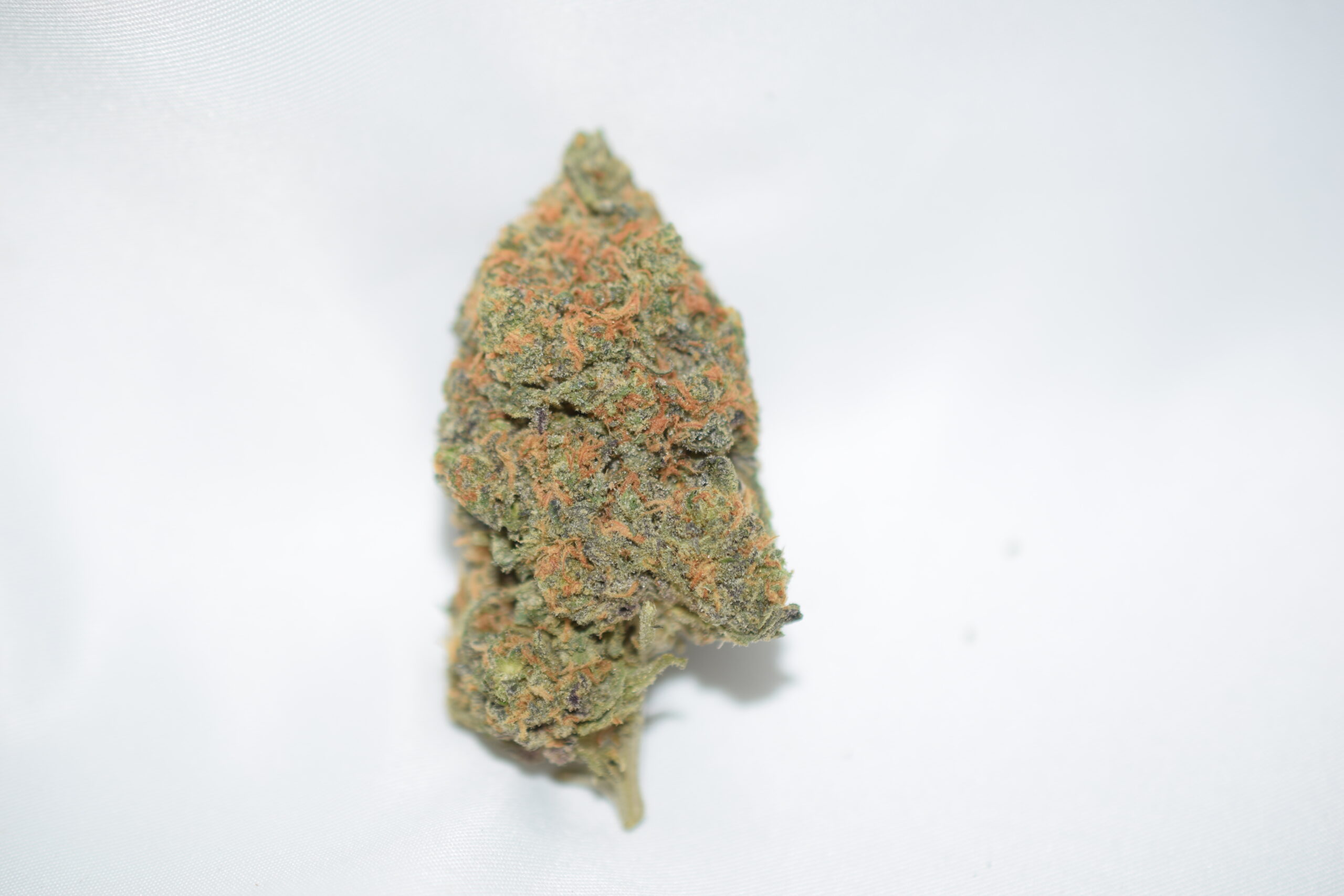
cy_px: 448
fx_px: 2240
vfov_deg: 22.6
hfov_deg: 33.4
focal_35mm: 60
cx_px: 672
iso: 100
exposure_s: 1/60
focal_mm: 40
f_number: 3.2
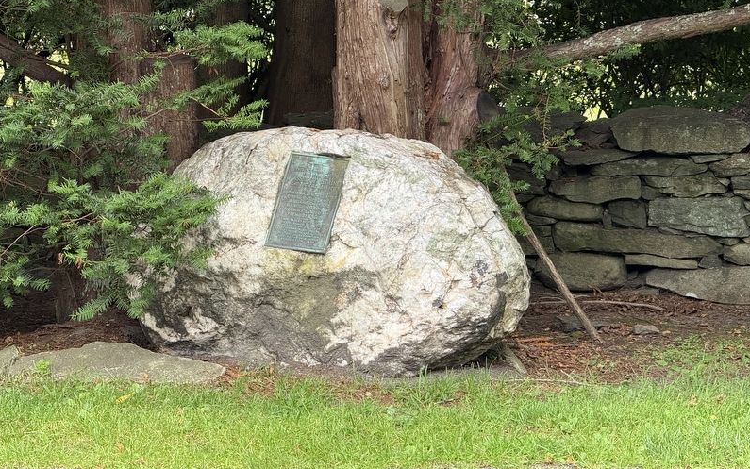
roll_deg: -0.7
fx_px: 2616
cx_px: 375
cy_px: 189
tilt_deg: -5.7
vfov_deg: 10.2
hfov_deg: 16.3
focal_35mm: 128
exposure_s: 1/99
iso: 125
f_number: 2.8
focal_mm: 15.66
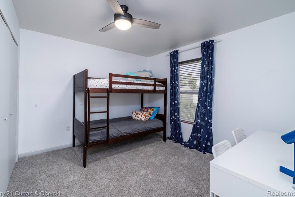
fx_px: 131
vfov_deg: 73.6
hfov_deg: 96.7
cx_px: 140
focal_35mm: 16
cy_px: 93
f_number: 6.4
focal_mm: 10
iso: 800
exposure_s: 1/125
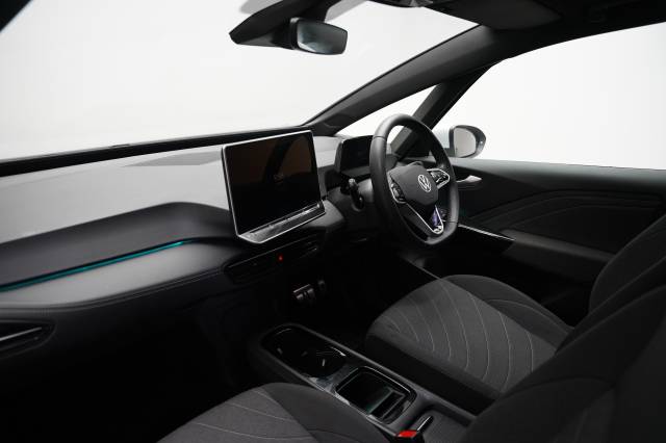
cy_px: 222
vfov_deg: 53.1
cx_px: 333
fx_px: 444
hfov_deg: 73.8
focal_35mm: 24
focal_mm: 24
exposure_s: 1/160
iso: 2500
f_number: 2.8
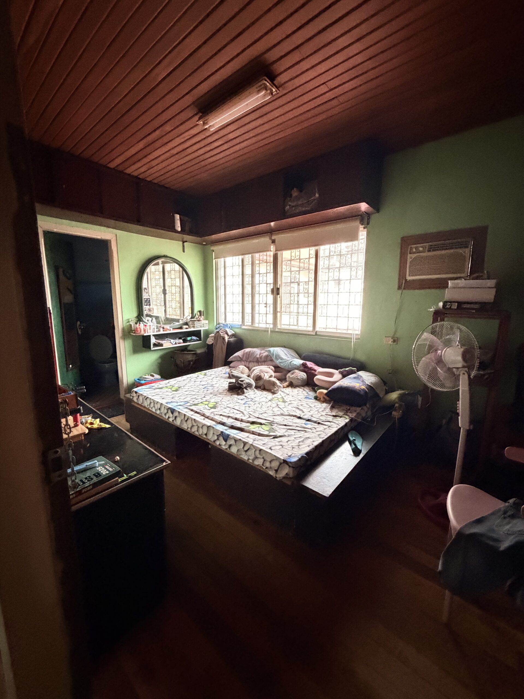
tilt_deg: -9.6
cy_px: 350
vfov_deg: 102.1
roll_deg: -0.6
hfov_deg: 85.7
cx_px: 262
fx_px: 283
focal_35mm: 14
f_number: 2.2
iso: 1000
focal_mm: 2.22
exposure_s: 1/60
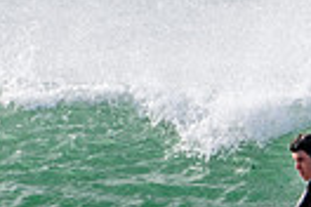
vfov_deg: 0.4
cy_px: 293
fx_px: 28394
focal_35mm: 3287
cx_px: 360
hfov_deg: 0.6
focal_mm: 500
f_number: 5.6
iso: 400
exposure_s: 1/2000
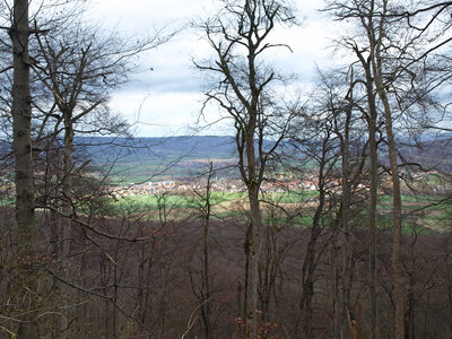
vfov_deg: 31.5
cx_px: 226
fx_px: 601
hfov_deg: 41.2
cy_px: 170
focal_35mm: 46
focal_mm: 23
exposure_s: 1/125
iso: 100
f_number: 7.1
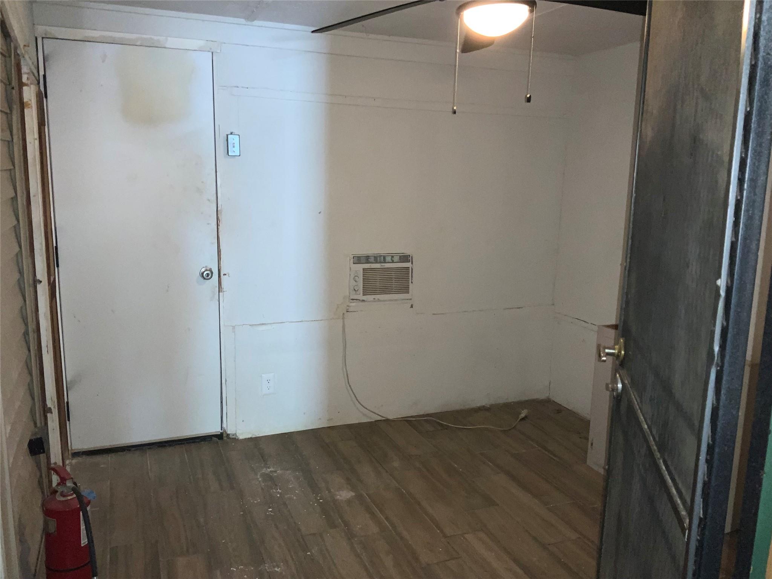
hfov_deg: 61.7
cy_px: 290
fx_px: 647
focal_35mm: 29
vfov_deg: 48.2
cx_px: 386
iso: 100
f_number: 1.8
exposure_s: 1/37
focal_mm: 3
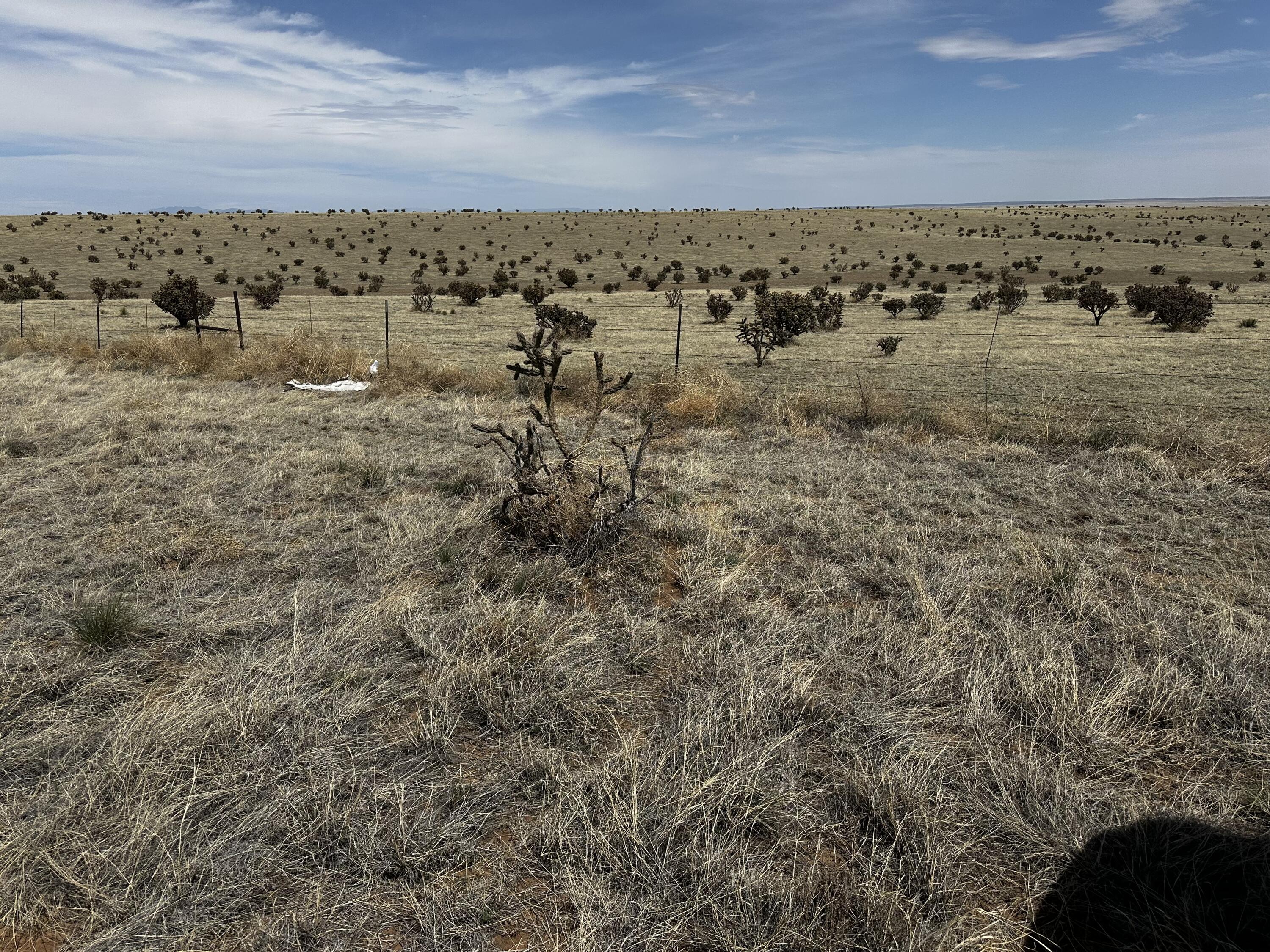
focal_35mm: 24
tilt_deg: -15.7
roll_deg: +1.4
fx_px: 881
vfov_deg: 56.8
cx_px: 635
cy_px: 476
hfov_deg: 71.6
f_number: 1.78
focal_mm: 6.86
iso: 80
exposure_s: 1/8929
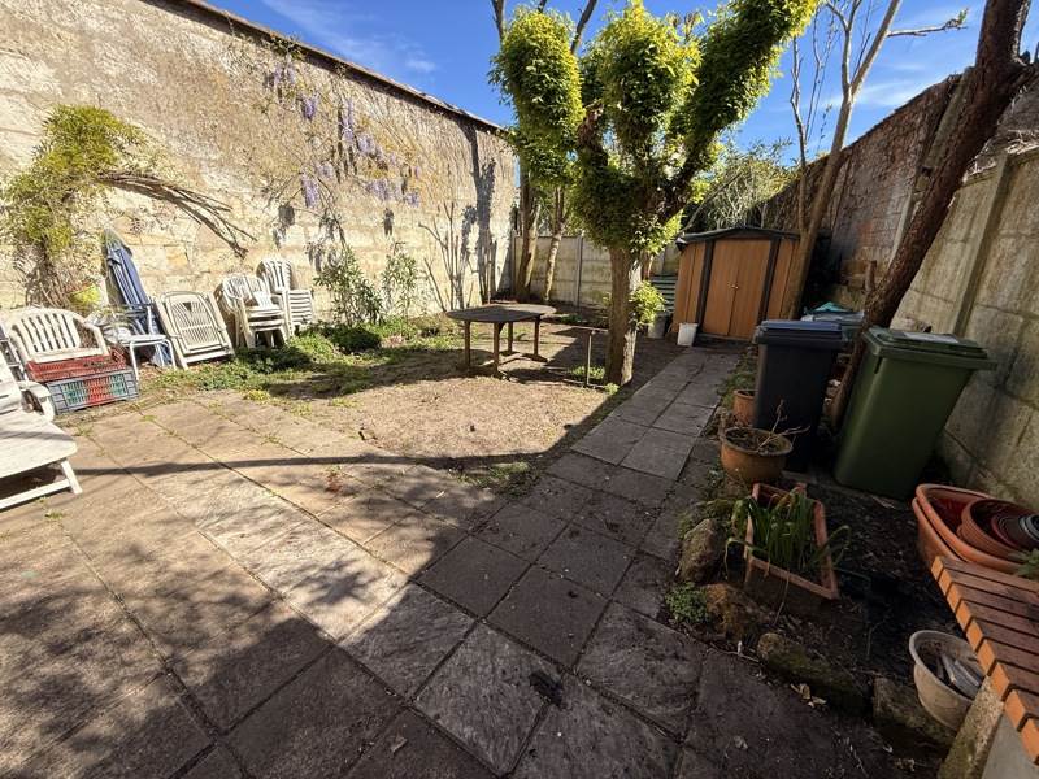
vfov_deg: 85.7
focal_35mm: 14
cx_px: 520
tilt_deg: -18.2
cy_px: 390
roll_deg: -1.2
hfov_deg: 102.1
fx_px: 420
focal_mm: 2.22
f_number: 2.2
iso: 50
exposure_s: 1/876
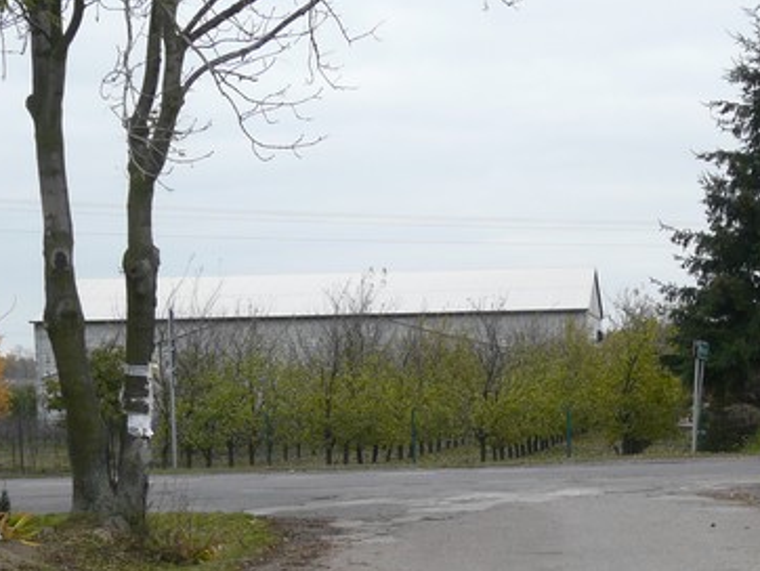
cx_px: 579
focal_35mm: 106
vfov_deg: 13.8
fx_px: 2329
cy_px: 571
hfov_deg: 18.4
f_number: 4
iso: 100
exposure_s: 1/125
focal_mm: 7.9
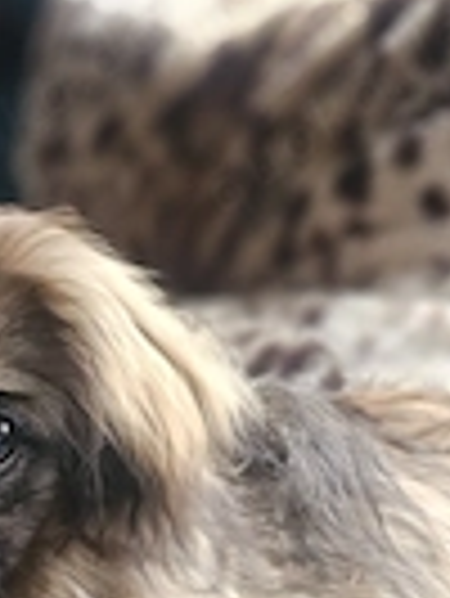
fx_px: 1194
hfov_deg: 19.8
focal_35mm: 69
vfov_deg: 27.2
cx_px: -122
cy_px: 526
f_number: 1.7
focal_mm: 6.3
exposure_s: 1/25
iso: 800
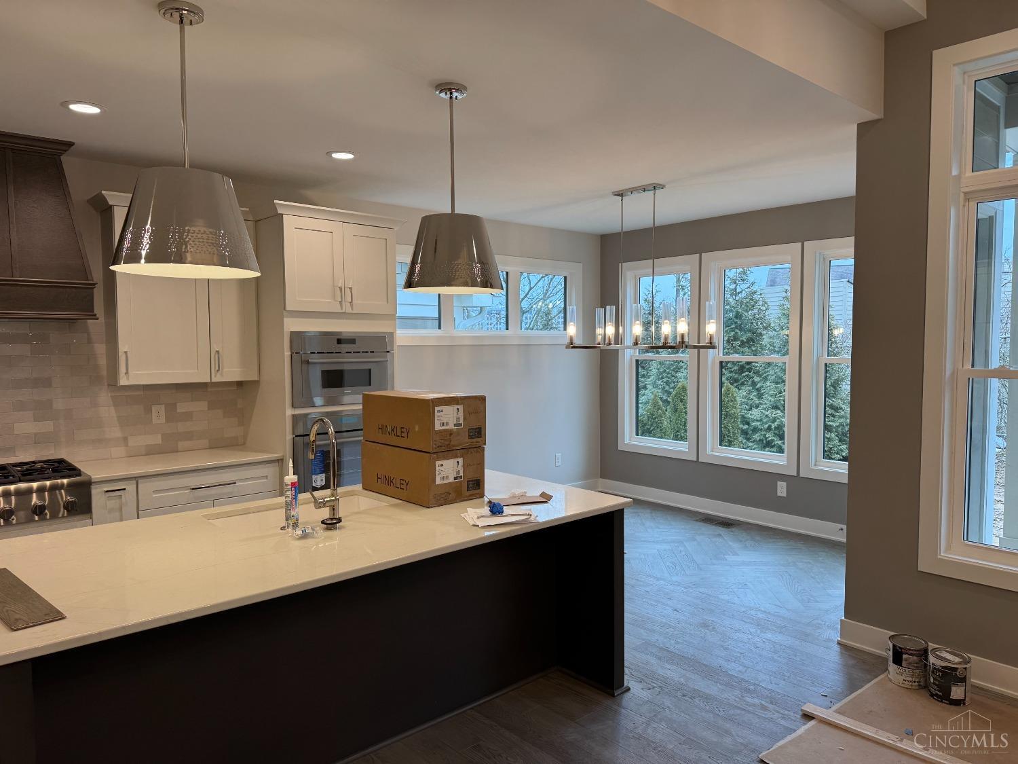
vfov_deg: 56.8
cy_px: 382
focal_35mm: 24
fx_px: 706
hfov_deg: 71.6
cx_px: 509
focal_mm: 6.76
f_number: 1.78
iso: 64
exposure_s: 1/120
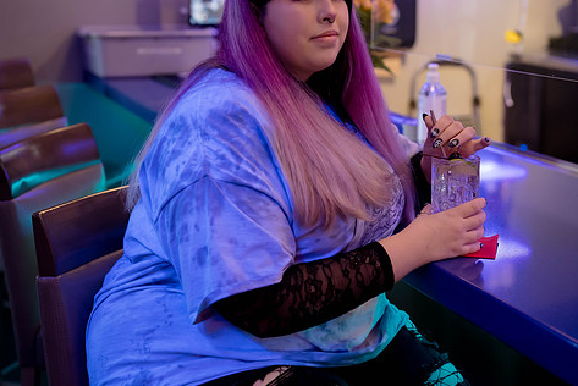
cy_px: 159
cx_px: 299
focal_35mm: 65
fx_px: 1044
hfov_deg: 30.9
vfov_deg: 20.9
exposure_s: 1/160
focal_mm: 53
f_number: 2.8
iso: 2500
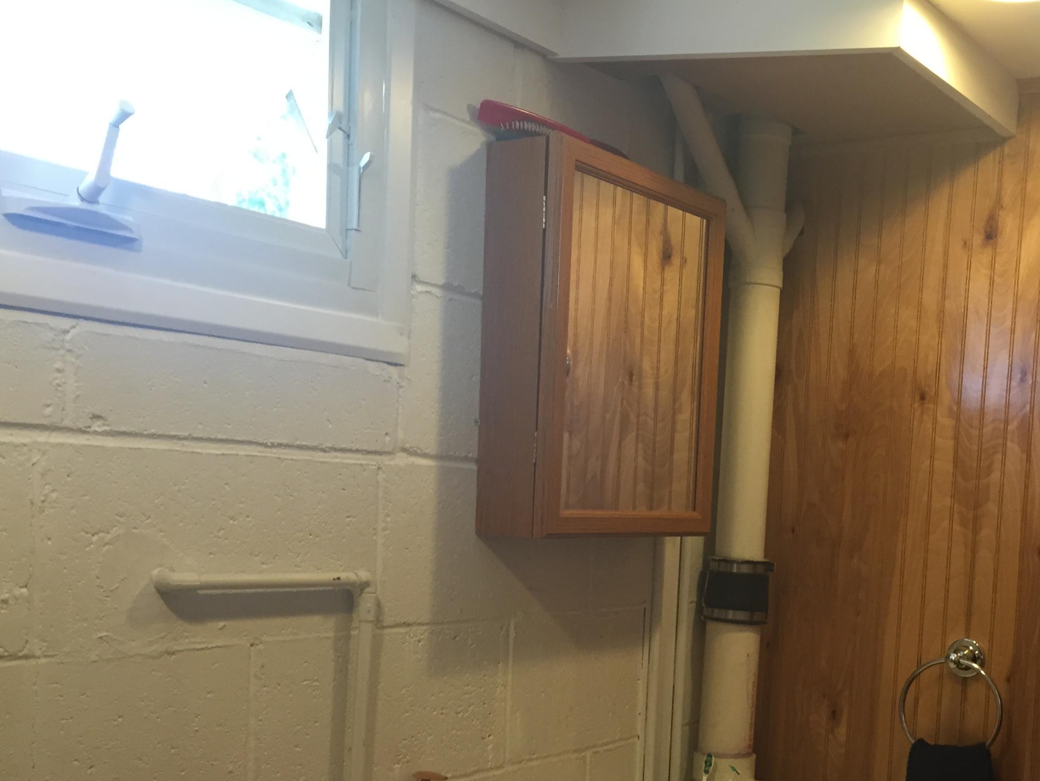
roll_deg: -3.2
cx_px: 696
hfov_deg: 44.1
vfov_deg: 33.9
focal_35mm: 42
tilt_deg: -3.7
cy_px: 554
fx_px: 1262
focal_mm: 4.15
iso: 80
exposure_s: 1/30
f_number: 2.2
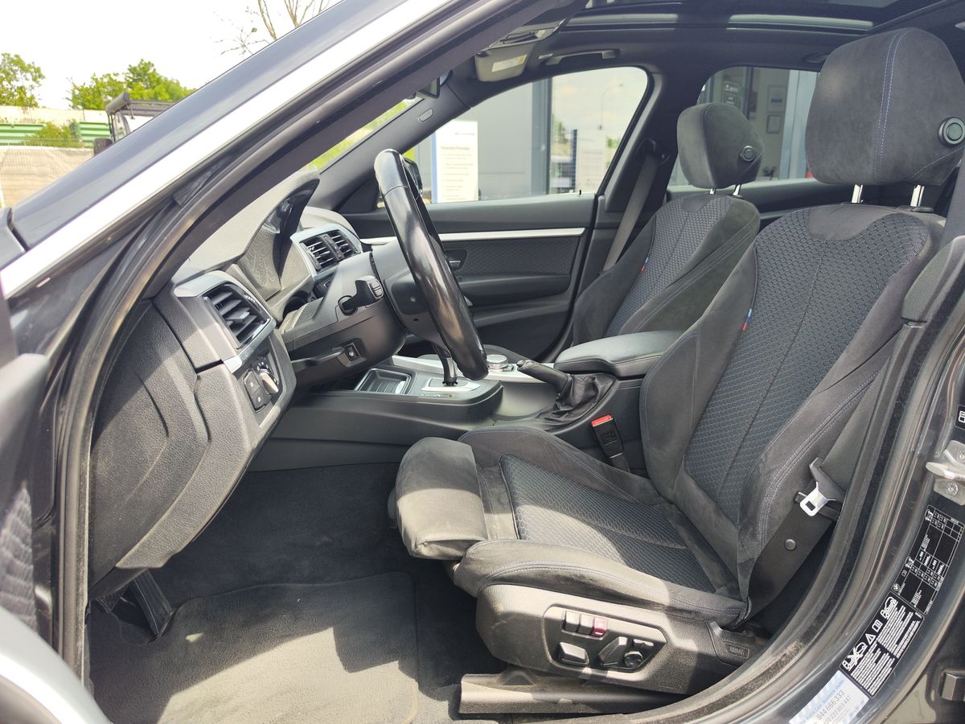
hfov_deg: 73.9
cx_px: 482
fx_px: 641
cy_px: 362
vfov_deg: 58.9
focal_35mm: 23
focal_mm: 7.01
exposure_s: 1/227
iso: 50
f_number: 1.69
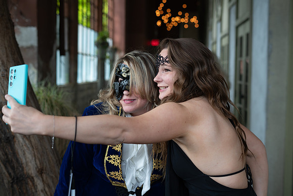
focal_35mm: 50
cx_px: 146
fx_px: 407
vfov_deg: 27.0
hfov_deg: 39.6
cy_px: 98
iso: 400
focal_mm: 50
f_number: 3.2
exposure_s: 1/160
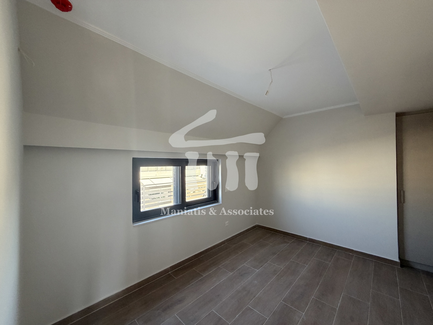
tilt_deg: +1.0
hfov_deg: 102.1
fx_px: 175
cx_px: 216
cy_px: 162
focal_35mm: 14
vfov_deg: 85.7
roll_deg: +0.8
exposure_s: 1/121
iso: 250
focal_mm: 2.22
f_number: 2.2
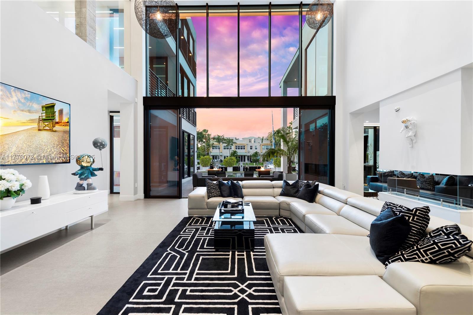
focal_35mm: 14
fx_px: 184
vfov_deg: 81.2
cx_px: 236
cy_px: 158
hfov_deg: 104.2
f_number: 8
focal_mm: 14
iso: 320
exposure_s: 1/13
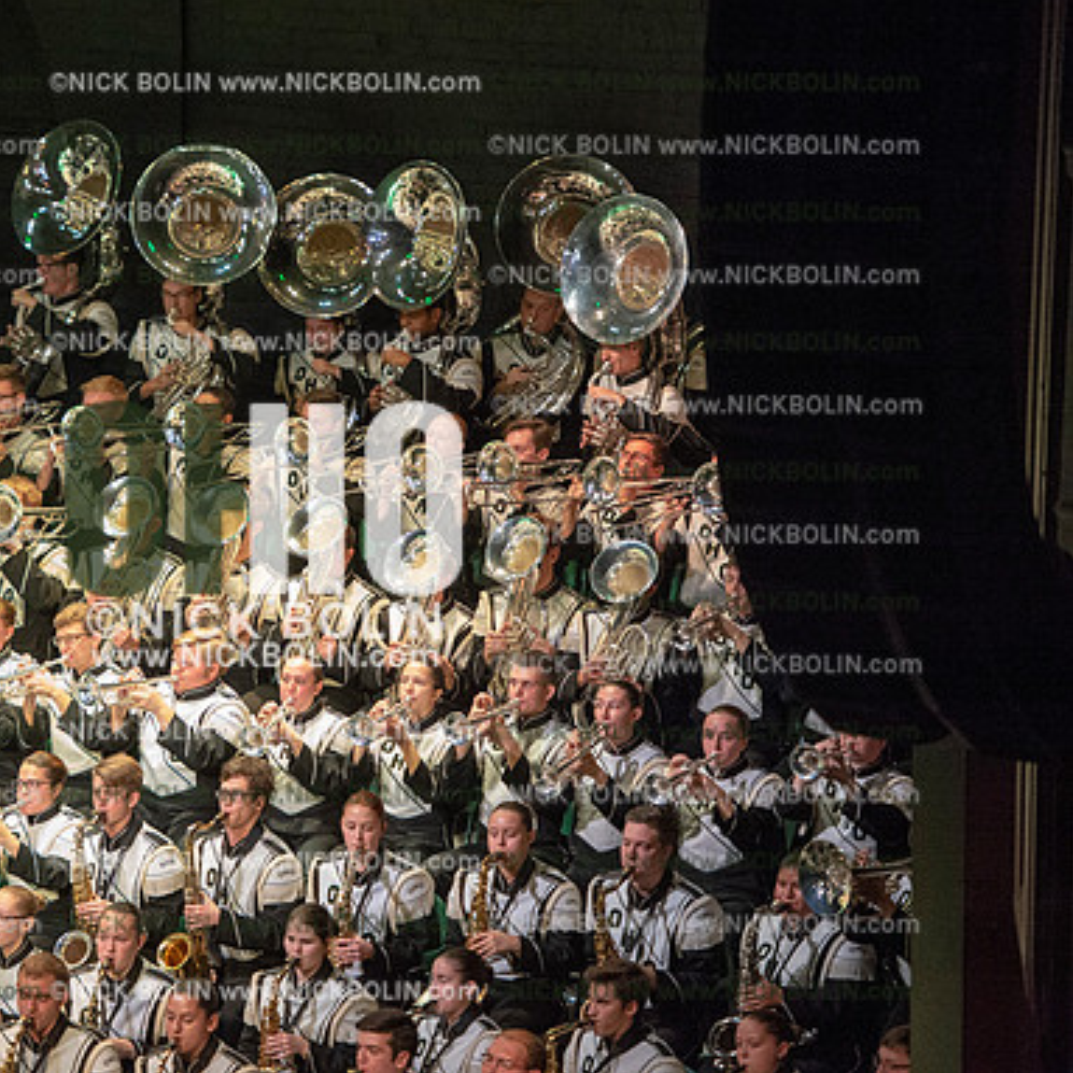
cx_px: 263
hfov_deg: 9.0
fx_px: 6768
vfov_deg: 9.1
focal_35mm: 193
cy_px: 535
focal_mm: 150
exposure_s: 1/640
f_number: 2.8
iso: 8000
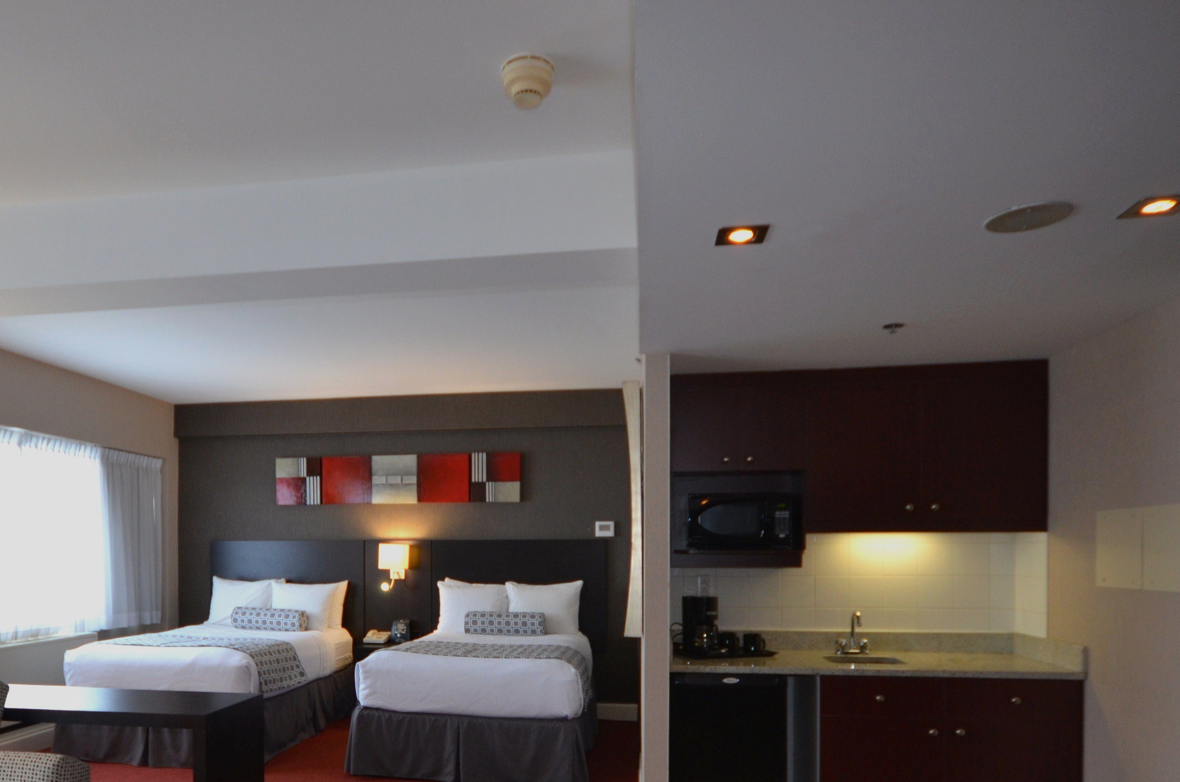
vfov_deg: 51.4
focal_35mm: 24
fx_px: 785
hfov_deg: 73.0
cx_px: 469
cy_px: 551
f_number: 4
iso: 500
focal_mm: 10
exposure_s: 1/60
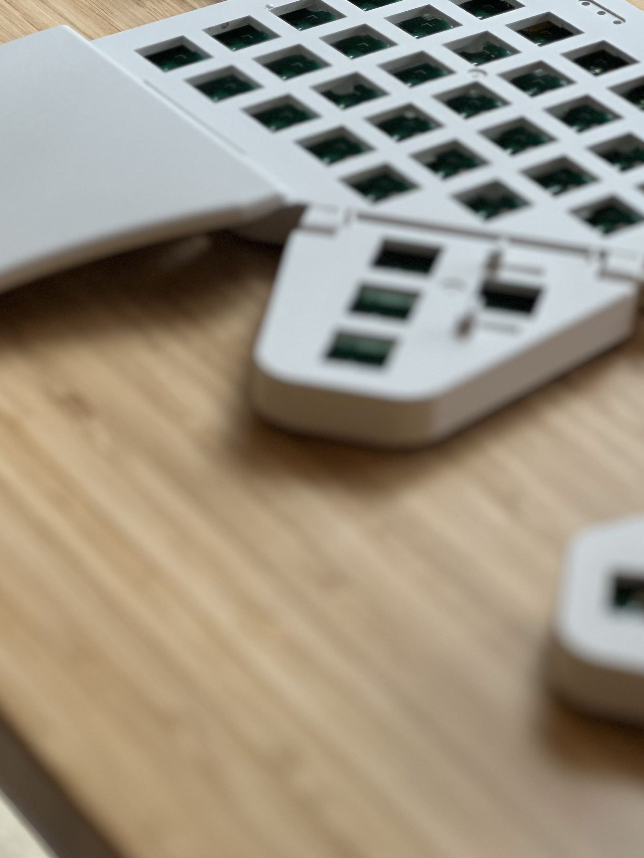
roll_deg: -1.0
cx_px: 295
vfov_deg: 15.8
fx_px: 3076
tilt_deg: -29.4
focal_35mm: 124
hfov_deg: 12.0
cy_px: 200
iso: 160
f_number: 2.8
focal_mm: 9
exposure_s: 1/111
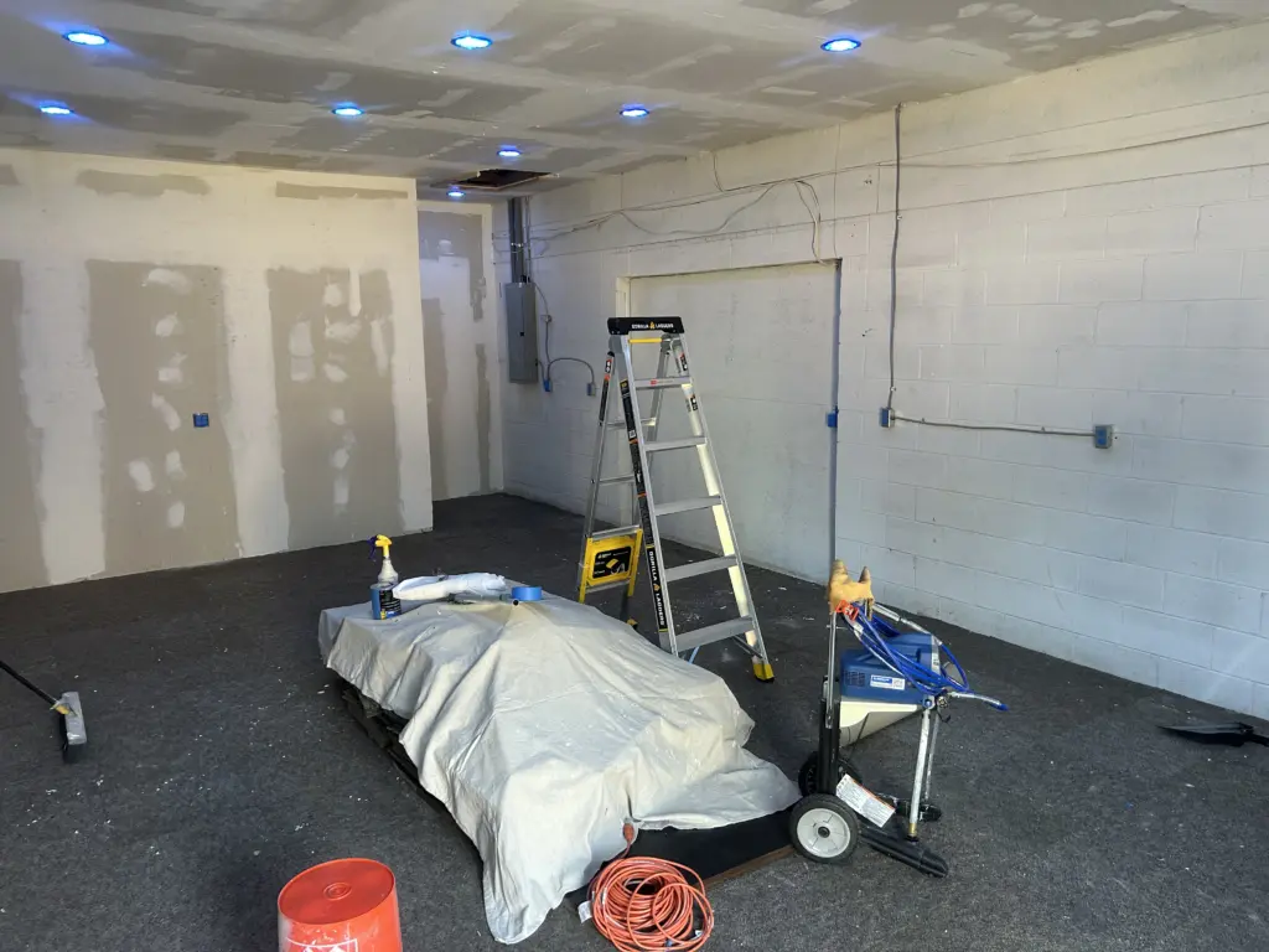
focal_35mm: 26
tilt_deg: -10.0
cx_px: 634
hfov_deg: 67.3
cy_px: 476
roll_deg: +0.1
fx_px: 953
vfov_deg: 53.1
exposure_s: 1/62
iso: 125
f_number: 1.5
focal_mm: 5.7
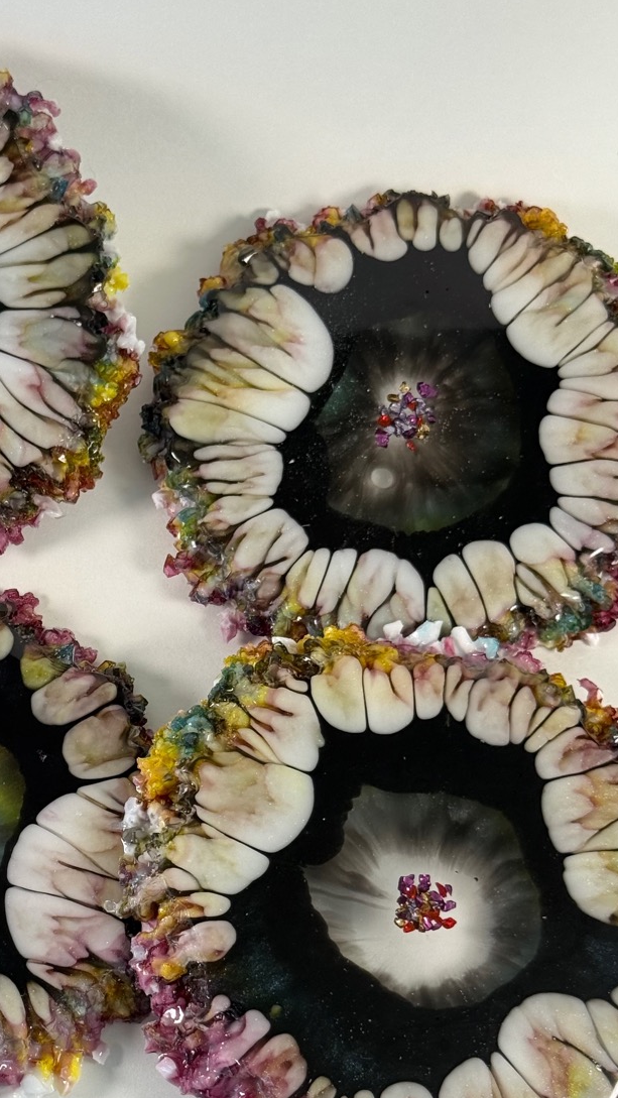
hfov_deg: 16.6
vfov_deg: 29.3
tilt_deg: -70.3
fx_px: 2096
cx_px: 126
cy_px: 654
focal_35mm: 72
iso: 80
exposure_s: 1/253
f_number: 1.78
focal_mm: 6.76
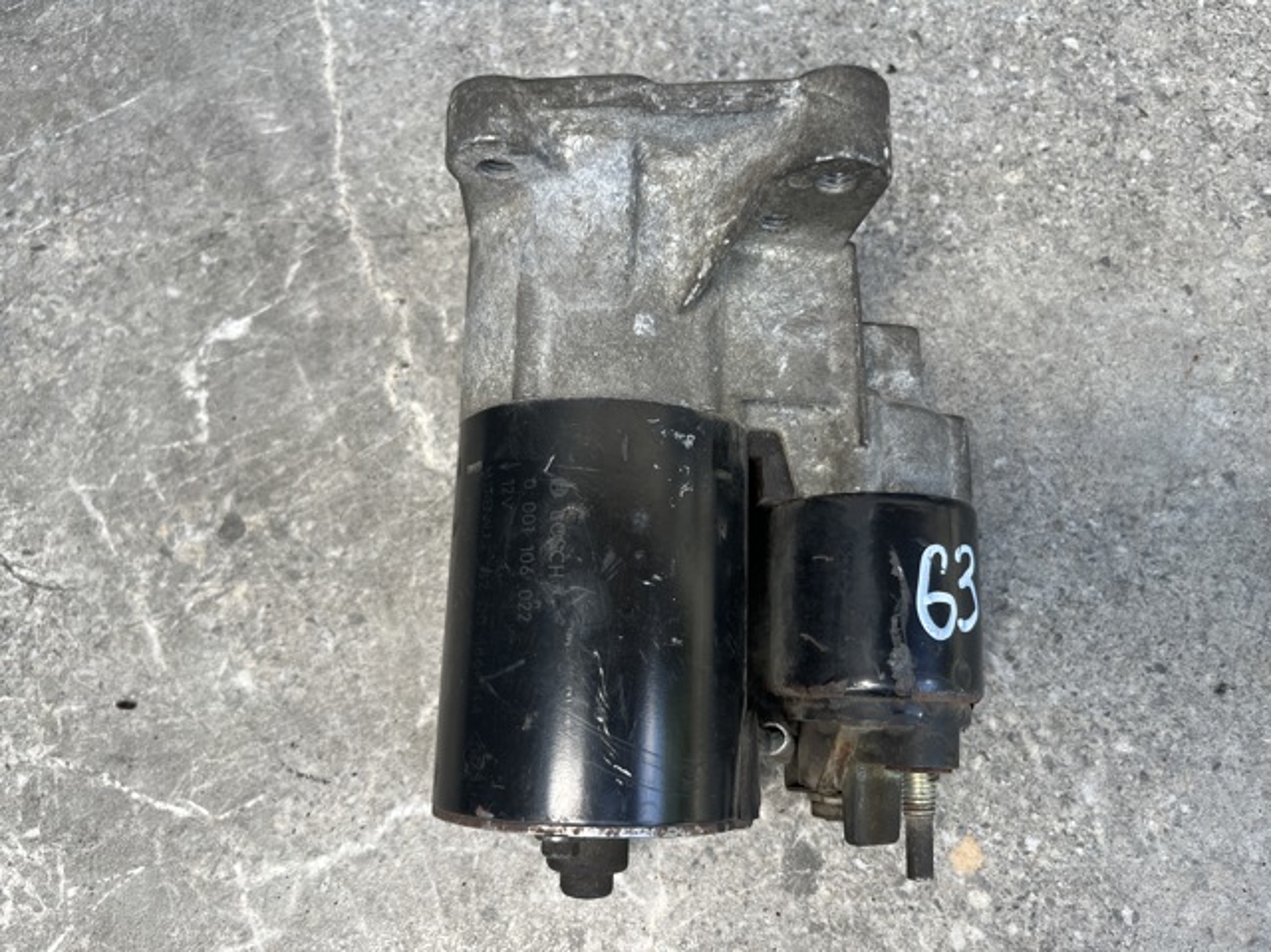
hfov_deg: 67.3
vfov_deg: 53.0
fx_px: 954
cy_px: 476
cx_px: 636
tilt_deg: -69.9
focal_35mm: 26
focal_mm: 5.1
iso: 40
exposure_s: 1/122
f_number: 1.6
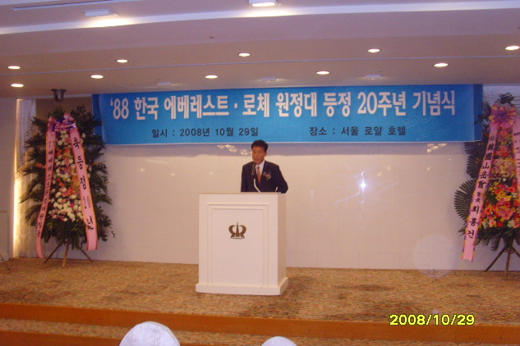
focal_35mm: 41
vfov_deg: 32.6
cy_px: 164
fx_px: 592
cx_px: 258
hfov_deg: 47.4
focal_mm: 6.6
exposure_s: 1/45
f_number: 3.5
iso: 200
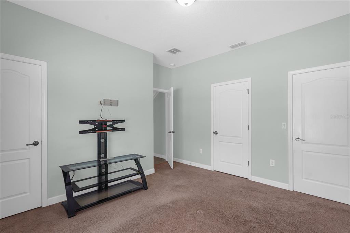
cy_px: 116
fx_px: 155
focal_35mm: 16
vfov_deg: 73.7
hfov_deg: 96.8
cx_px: 175
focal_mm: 16
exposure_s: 1/20
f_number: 7.1
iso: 160
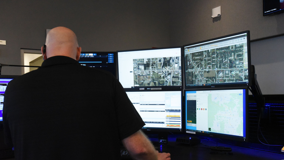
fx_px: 279
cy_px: 96
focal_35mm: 37
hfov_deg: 54.0
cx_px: 141
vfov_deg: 31.9
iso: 8000
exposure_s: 1/400
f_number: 8
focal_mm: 35
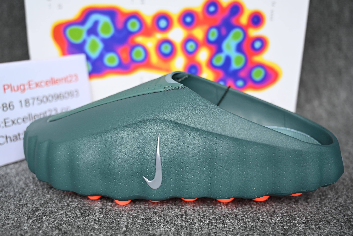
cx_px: 176
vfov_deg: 32.6
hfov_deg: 47.4
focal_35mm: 41
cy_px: 118
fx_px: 402
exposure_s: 1/125
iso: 400
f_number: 4.5
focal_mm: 41
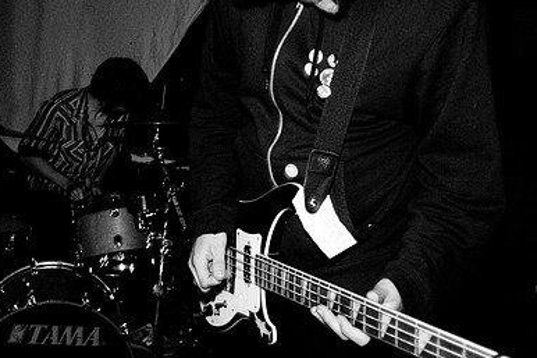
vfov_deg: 29.7
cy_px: 136
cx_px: 239
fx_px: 671
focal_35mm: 45
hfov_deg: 43.6
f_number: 2.8
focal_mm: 20
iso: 1000
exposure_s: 1/30
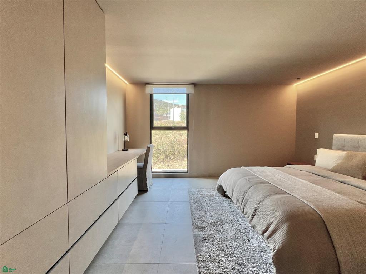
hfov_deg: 106.2
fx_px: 137
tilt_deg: -2.2
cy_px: 137
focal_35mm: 13
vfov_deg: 89.9
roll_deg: -0.2
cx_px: 183
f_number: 1.8
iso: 40
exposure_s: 1/99
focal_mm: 1.57
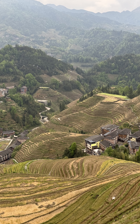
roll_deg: +1.7
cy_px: 112
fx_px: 311
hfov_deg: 25.3
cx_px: 74
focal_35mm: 51
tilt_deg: -13.8
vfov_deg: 39.6
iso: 64
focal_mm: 6.76
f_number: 1.78
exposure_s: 1/404
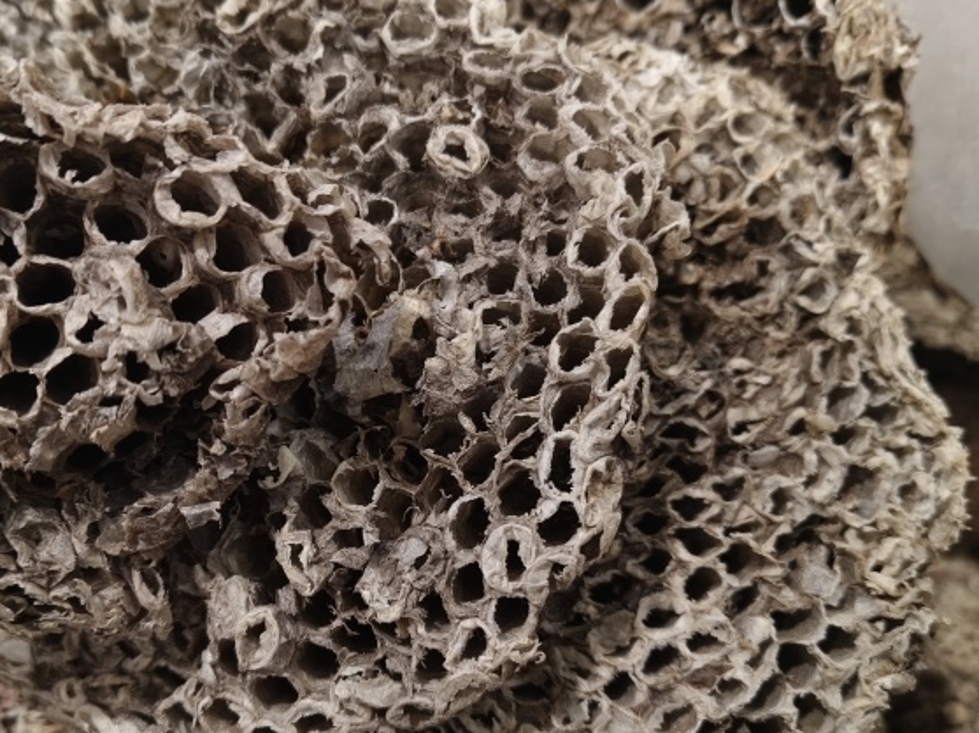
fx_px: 933
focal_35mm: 33
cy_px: 452
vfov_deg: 42.6
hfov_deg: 55.1
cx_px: 405
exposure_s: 1/50
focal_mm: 5.6
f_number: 1.88
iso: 566
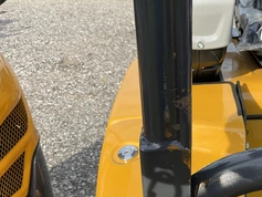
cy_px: 141
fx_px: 371
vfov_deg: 29.4
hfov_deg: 38.1
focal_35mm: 49
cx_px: 190
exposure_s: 1/613
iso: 25
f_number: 1.8
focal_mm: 3
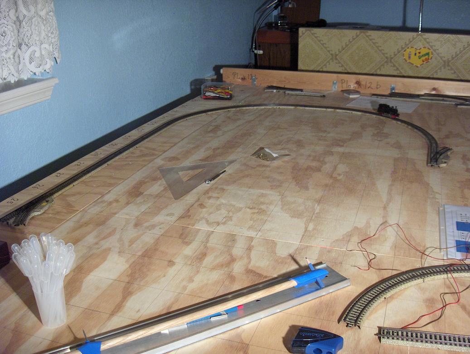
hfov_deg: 47.8
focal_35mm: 39
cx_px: 235
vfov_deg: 36.9
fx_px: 530
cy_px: 177
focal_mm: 8
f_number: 2.8
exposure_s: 1/124
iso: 174
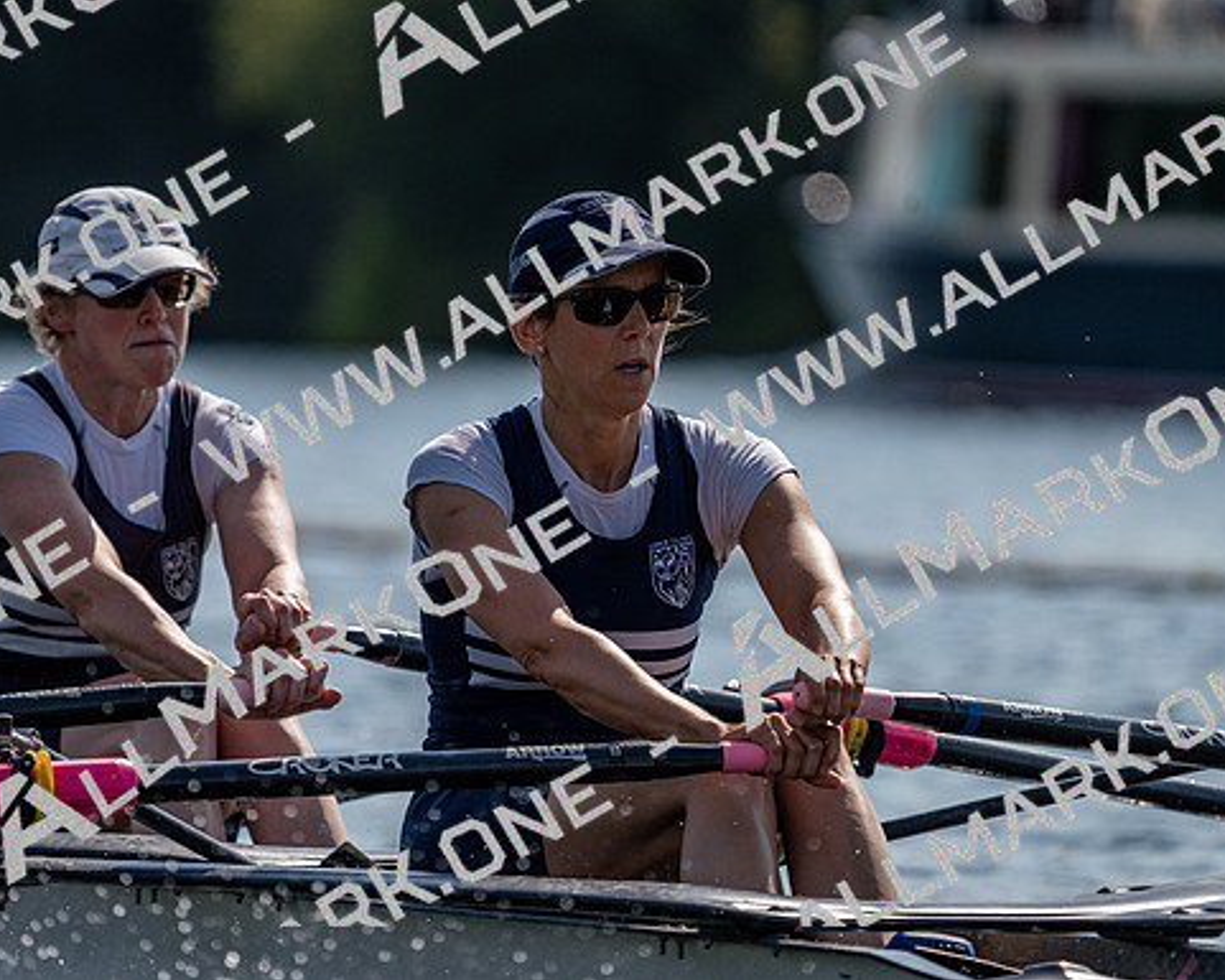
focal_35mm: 507
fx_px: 18385
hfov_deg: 3.8
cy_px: 490
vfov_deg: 3.1
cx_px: 514
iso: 160
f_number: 6.3
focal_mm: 448
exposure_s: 1/1600
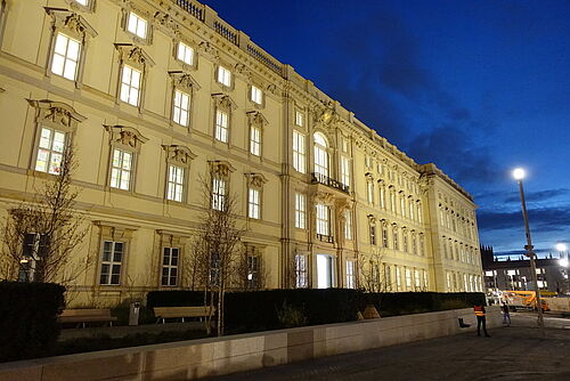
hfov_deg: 73.7
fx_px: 380
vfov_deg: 53.2
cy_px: 190
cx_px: 285
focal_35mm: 24
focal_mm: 8.8
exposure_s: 1/50
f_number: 1.8
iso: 3200
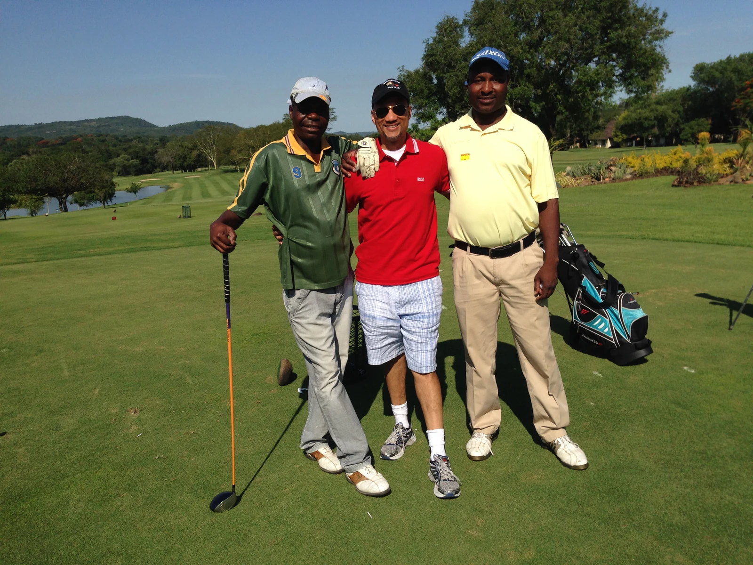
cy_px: 282
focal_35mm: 33
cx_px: 376
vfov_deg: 42.9
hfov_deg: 55.4
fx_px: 718
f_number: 2.4
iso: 50
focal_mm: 4.12
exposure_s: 1/2857
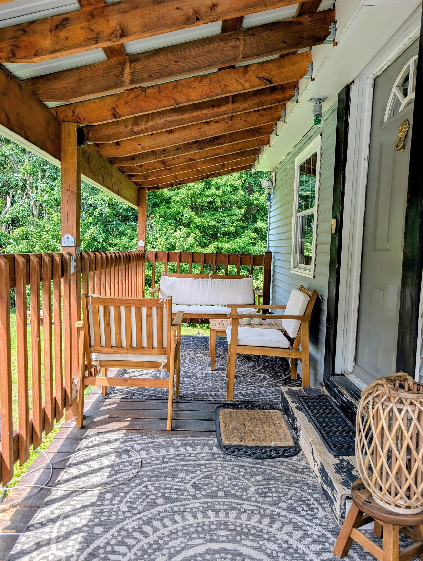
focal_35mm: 24
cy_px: 280
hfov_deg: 56.9
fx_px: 390
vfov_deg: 71.5
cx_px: 212
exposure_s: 1/179
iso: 19
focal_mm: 6.9
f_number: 1.68
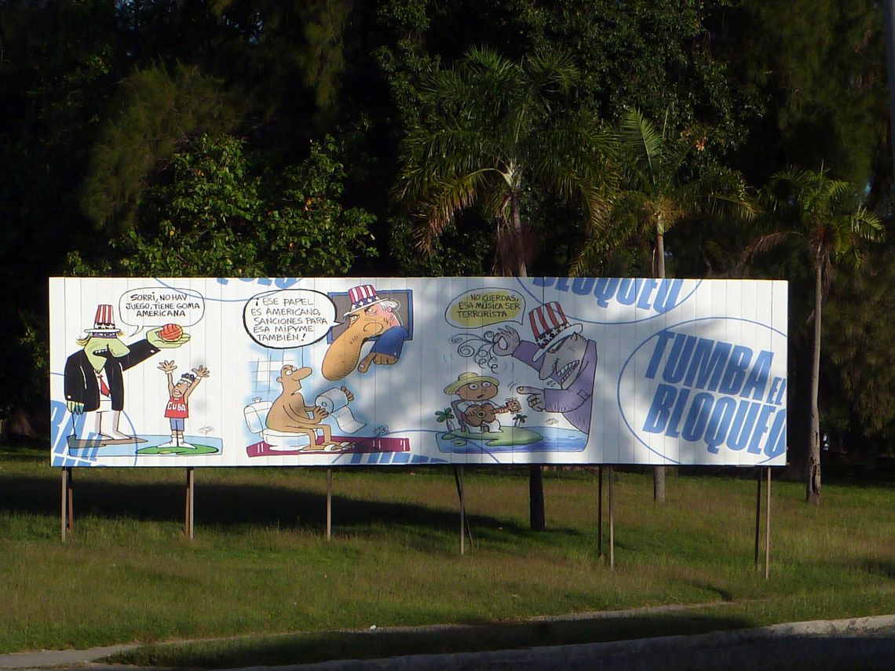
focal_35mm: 122
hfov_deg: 16.1
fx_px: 3154
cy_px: 336
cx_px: 448
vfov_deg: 12.1
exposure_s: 1/640
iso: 500
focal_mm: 21.9
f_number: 8
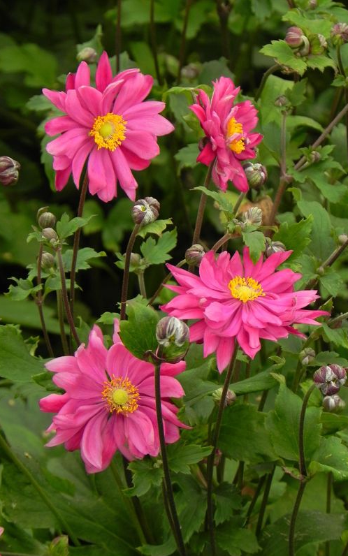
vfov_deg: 8.0
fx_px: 3988
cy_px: 279
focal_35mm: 263
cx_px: 182
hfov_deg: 5.0
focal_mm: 44
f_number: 5
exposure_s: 1/250
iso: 160
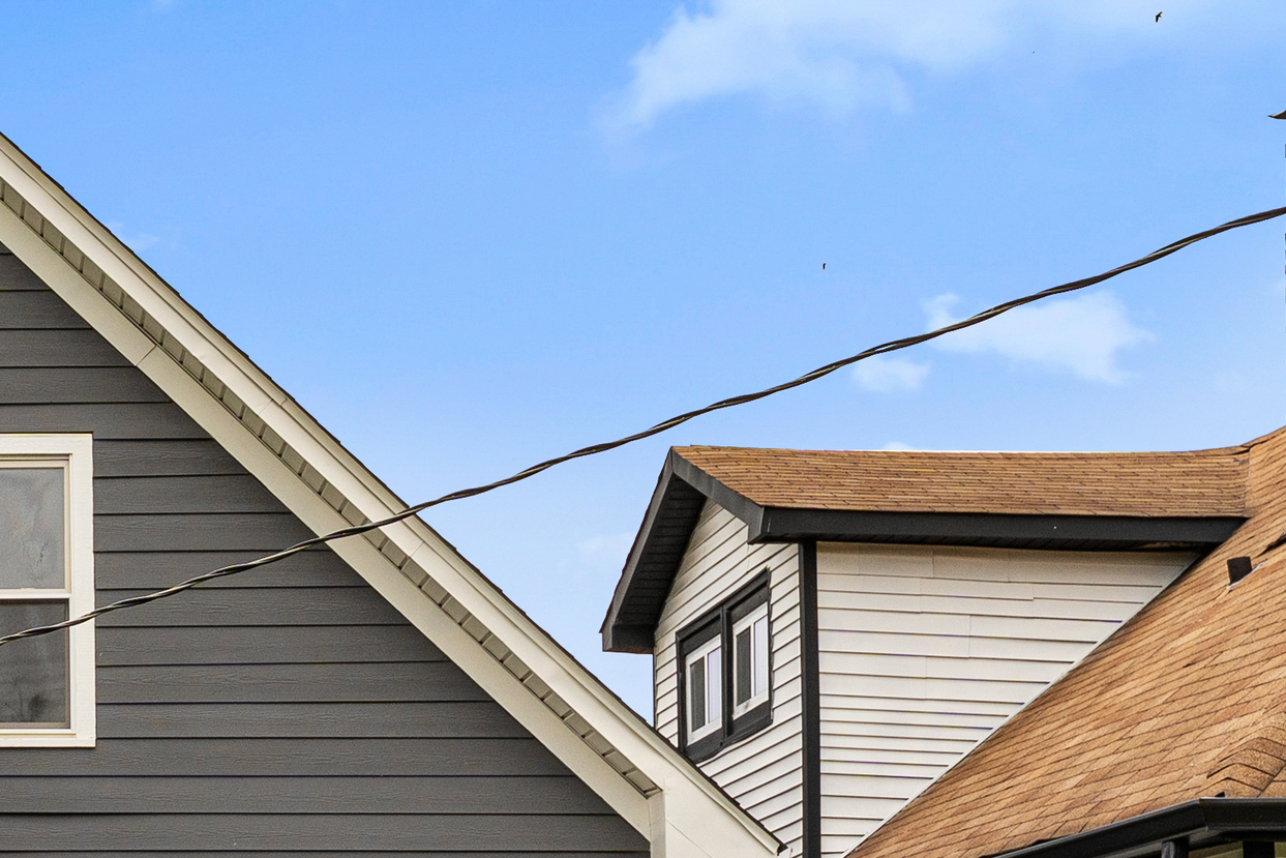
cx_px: -153
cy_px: 897
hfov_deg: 22.7
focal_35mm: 84
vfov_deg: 15.9
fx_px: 3001
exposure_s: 1/800
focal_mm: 22.7
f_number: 6.3
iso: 320
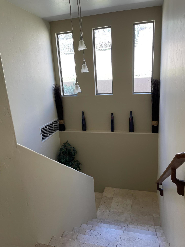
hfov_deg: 53.1
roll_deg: +3.4
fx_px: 185
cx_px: 92
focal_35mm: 26
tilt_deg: -13.7
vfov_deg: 67.3
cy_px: 124
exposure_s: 1/121
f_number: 1.6
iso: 64
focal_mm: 4.2
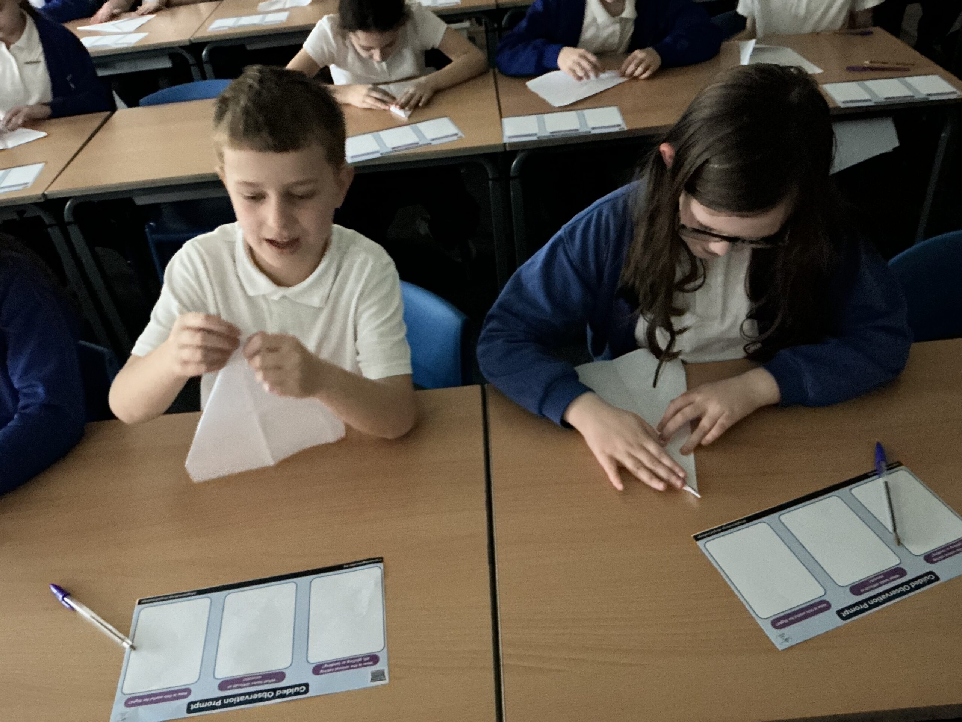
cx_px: 481
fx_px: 806
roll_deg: +6.8
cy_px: 361
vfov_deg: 48.2
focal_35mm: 29
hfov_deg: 61.7
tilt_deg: -37.9
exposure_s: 1/17
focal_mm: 3
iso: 800
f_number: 1.8
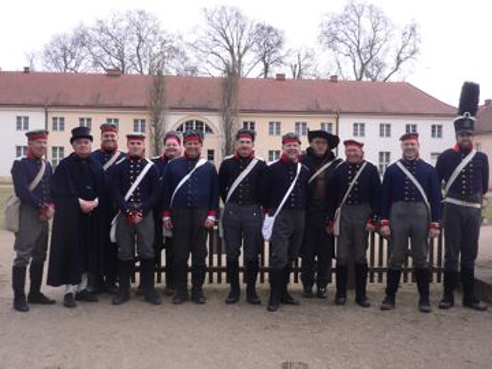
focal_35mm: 35
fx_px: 497
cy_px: 184
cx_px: 246
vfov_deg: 40.7
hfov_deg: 52.6
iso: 80
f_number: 2.8
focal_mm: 5.8
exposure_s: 1/400
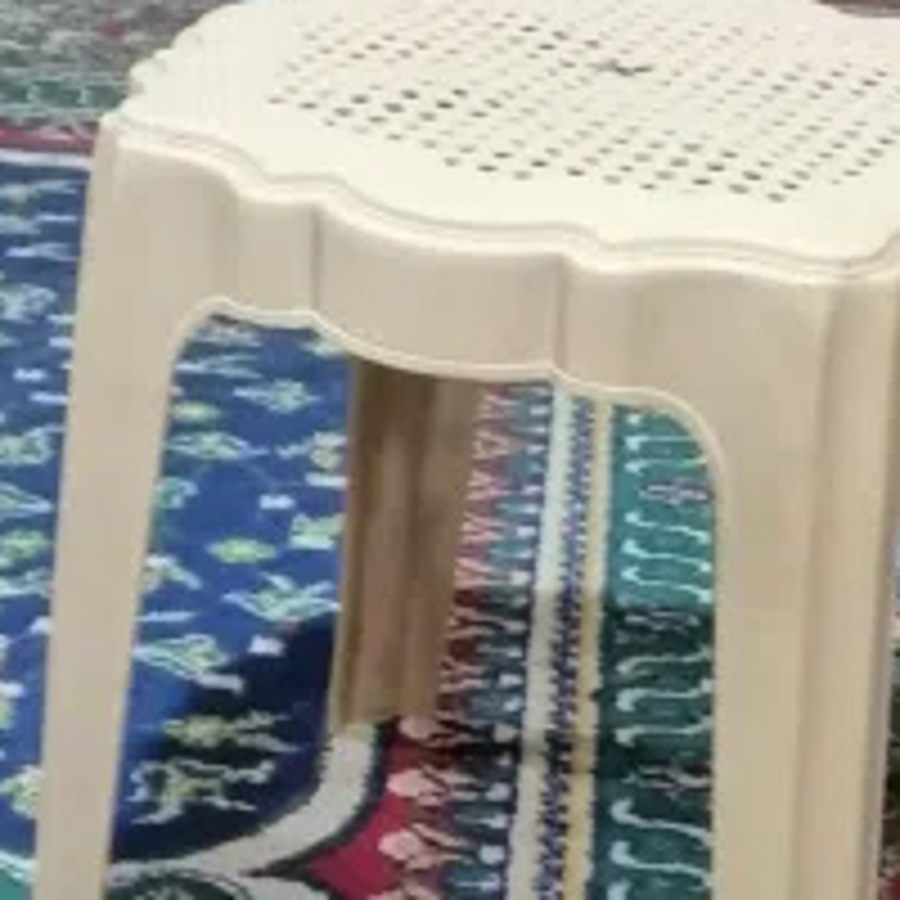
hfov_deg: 18.9
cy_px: 760
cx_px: 554
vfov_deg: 18.6
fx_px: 2706
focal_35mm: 92
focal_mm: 3.95
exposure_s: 1/25
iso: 400
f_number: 1.8
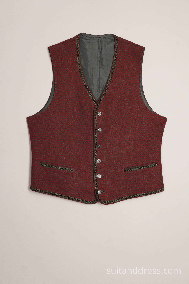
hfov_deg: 28.1
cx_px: 94
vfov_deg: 41.1
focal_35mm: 48
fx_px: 378
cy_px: 142
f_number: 8
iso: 400
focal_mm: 32
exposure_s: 1/20
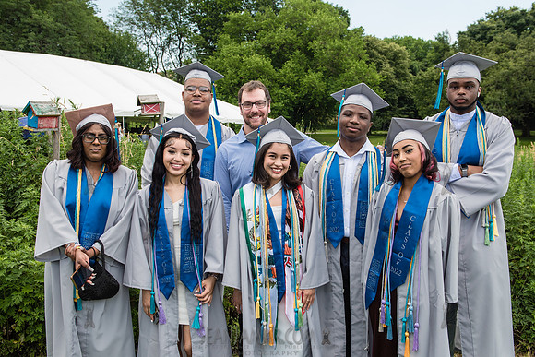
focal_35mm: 39
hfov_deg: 50.0
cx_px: 280
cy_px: 176
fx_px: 574
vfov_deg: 34.6
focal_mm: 32
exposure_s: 1/400
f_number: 5.6
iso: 200
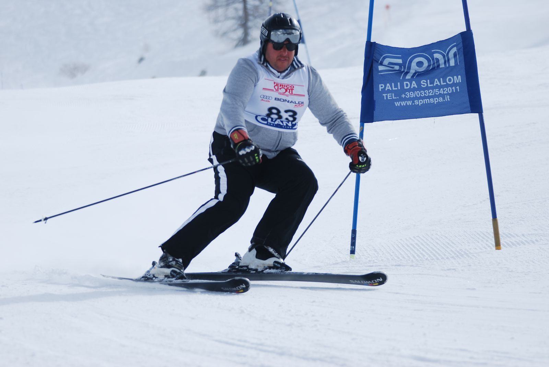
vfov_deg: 6.1
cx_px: 274
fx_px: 3435
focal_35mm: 225
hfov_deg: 9.1
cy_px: 184
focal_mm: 150
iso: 110
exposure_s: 1/1000
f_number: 5
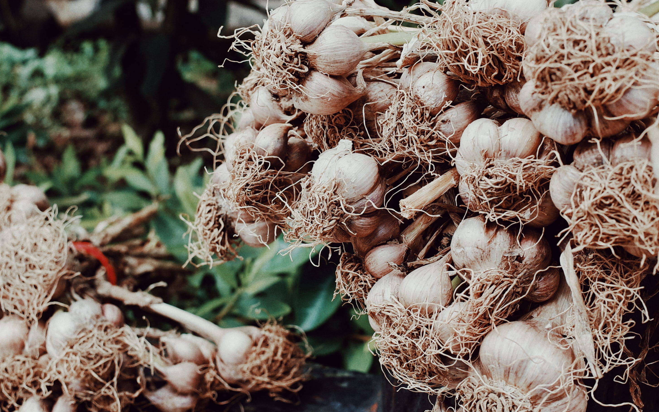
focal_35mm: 48
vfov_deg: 26.7
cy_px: 132
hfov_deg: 41.8
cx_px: 351
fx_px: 862
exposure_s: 1/320
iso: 100
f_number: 4
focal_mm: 18.3
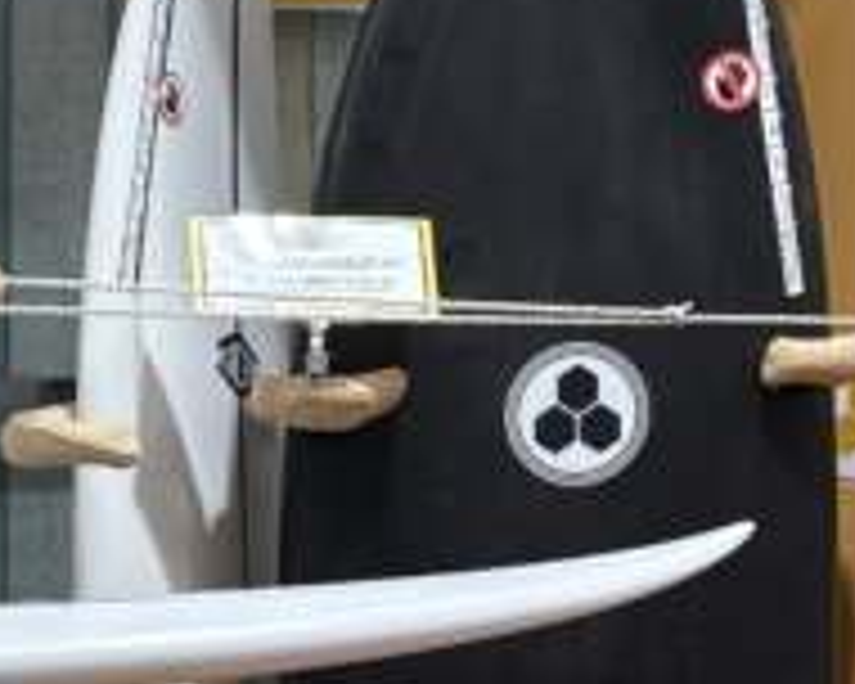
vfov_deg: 13.8
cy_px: 922
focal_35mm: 107
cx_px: -554
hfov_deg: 15.9
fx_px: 2708
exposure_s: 1/100
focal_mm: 5.96
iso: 64
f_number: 1.6
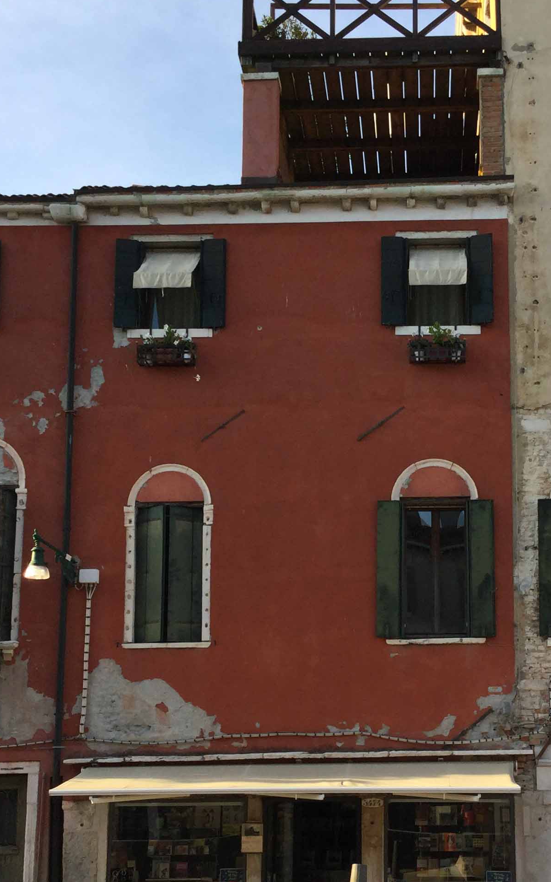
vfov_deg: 36.0
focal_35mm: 56
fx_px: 1345
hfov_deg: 23.0
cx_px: 381
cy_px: 569
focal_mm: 3.3
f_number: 2.4
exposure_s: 1/506
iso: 25
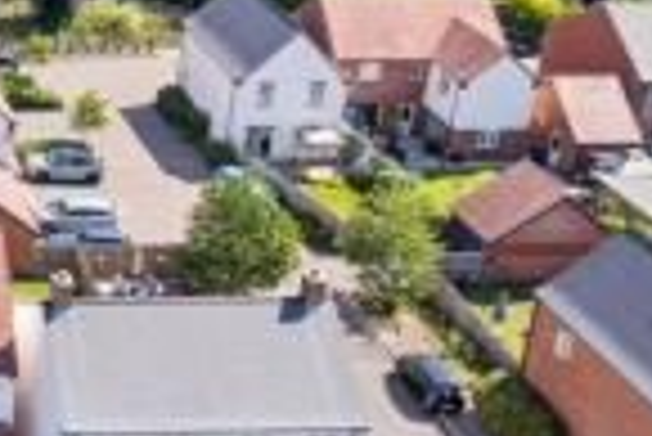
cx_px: -319
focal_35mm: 72
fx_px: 1305
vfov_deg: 18.5
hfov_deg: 22.9
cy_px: 11
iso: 100
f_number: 2.8
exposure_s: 1/800
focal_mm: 8.4
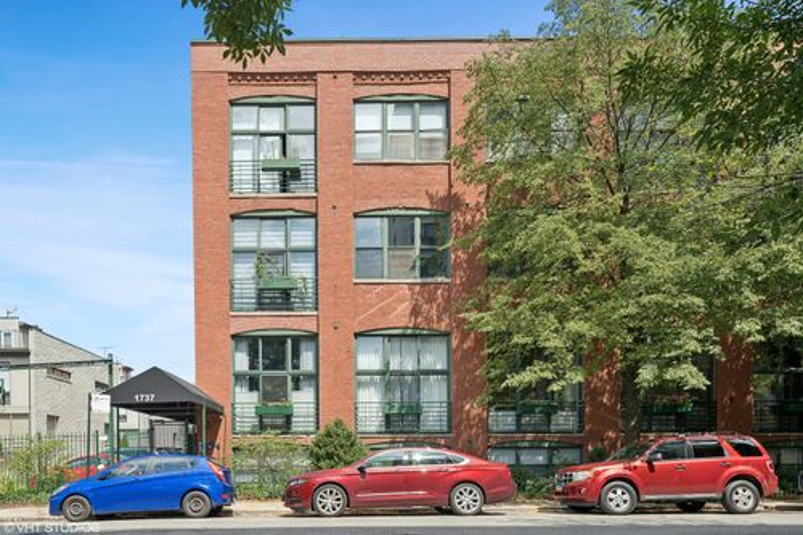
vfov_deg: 53.1
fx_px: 535
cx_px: 402
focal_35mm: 24
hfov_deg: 73.8
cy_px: 268
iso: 320
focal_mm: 24
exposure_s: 1/400
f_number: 8
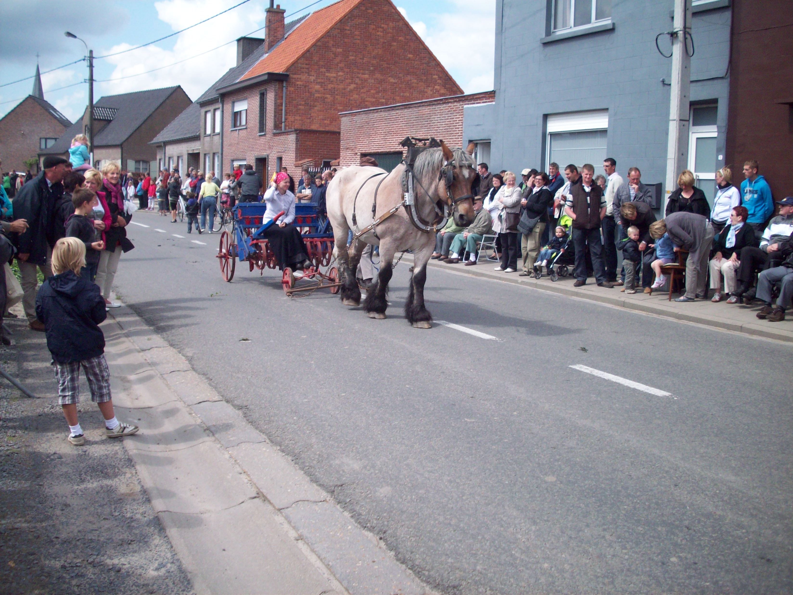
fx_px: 848
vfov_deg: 38.7
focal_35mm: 37
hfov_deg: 50.1
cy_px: 298
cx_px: 396
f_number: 5.6
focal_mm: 6.2
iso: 80
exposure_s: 1/266
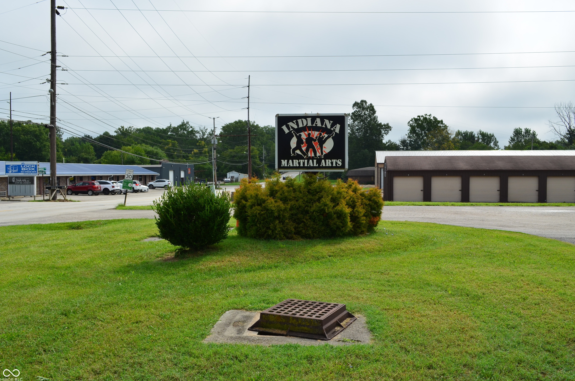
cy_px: 190
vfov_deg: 38.7
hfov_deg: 55.9
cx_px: 290
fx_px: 542
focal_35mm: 34
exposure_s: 1/500
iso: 160
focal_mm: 22
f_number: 11
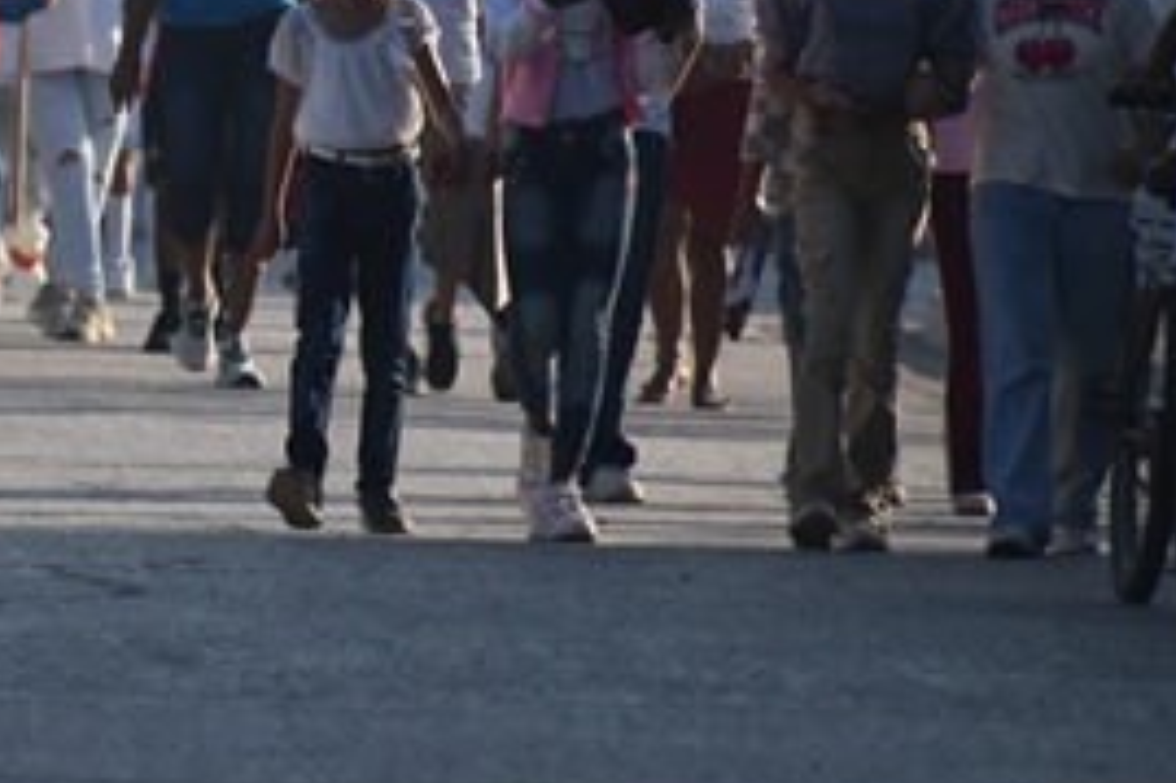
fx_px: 37999
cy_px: 44
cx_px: -162
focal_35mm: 1164
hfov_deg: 1.8
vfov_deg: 1.2
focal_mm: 300
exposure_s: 1/1250
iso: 400
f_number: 6.3
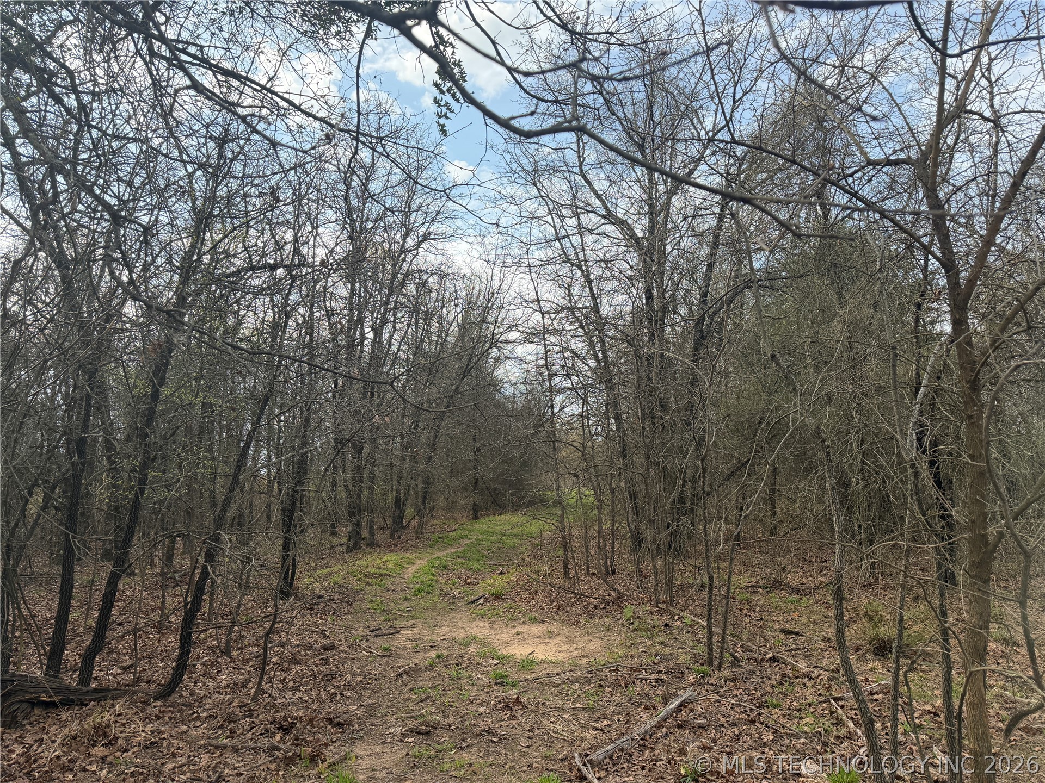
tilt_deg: +6.4
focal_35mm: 24
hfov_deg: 71.6
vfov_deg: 56.8
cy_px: 392
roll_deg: +0.2
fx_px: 725
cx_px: 522
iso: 100
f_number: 1.78
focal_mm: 6.76
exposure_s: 1/2611
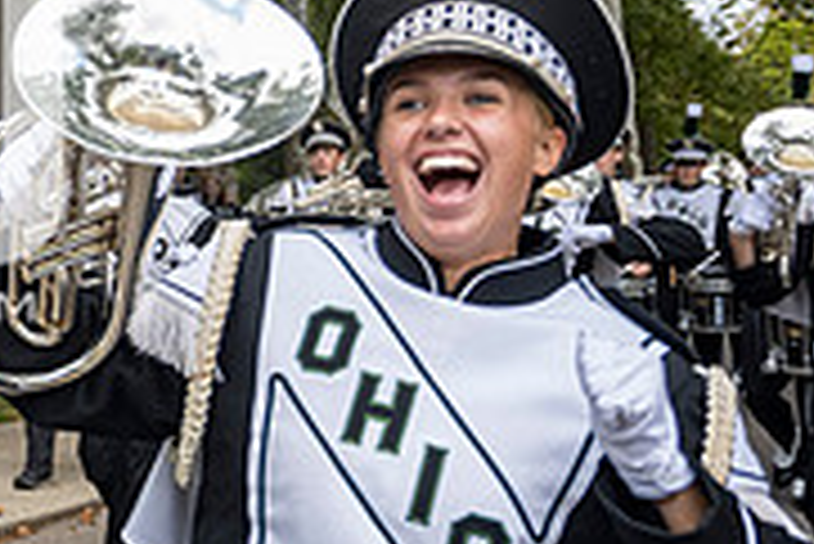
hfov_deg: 23.0
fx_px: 1742
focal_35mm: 77
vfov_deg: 17.7
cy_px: 146
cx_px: -274
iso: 500
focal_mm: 24
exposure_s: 1/1000
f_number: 4
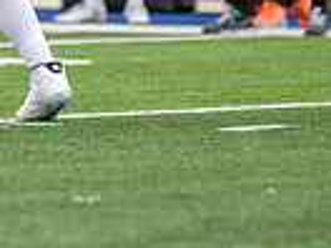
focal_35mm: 1266
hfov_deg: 1.6
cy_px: -127
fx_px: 12106
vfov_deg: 1.2
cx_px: -95
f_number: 3.5
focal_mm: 300
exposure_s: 1/800
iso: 500
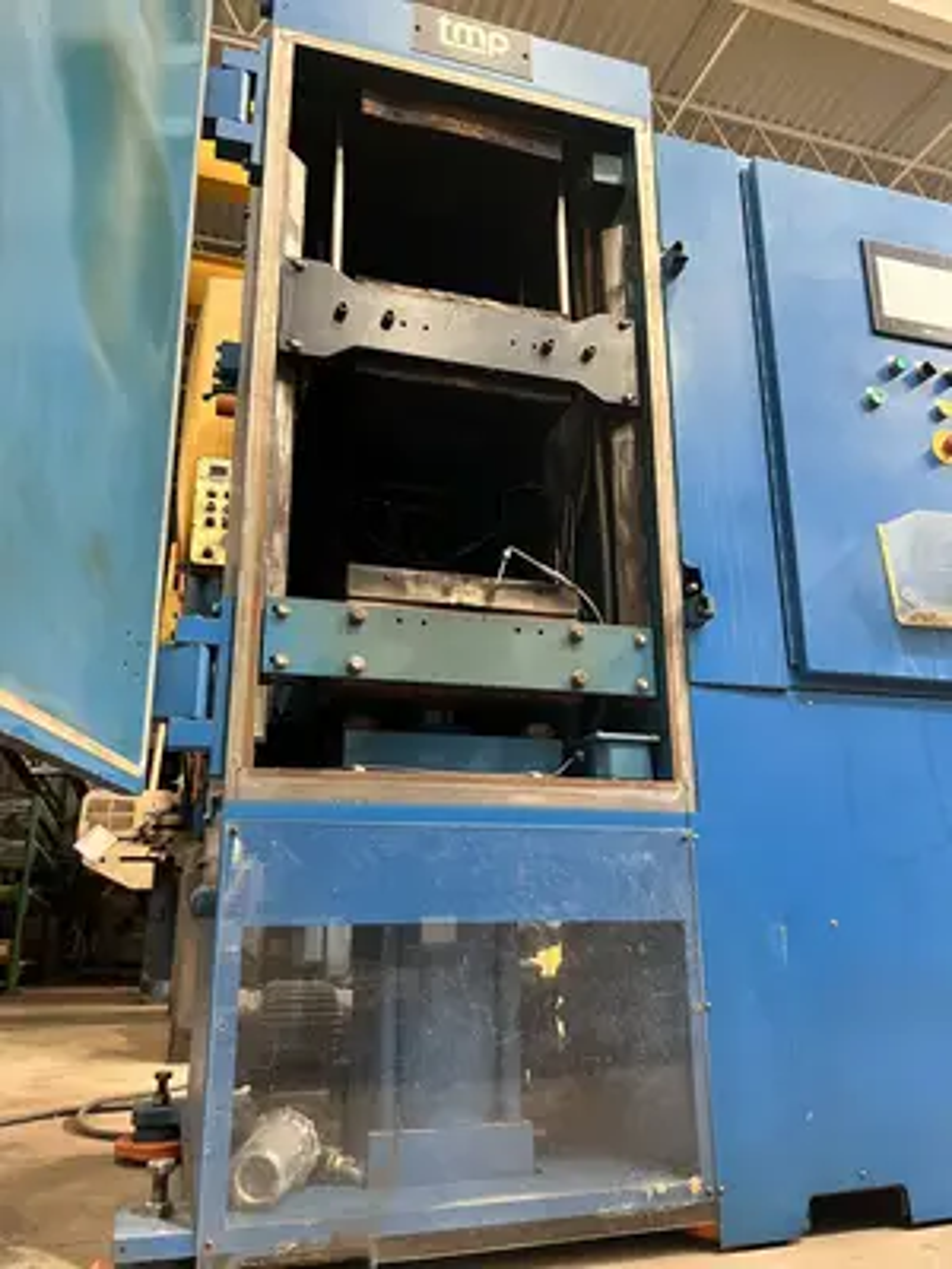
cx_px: 476
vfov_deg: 67.3
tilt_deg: +18.1
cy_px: 634
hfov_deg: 53.1
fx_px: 953
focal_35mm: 26
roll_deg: +0.1
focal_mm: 5.7
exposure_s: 1/60
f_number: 1.5
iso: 200
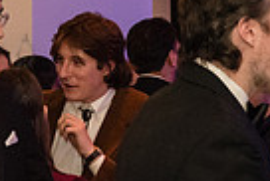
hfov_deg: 8.1
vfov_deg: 5.5
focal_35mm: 250
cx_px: 356
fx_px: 1877
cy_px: 152
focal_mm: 50
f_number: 5
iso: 5000
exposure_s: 1/160
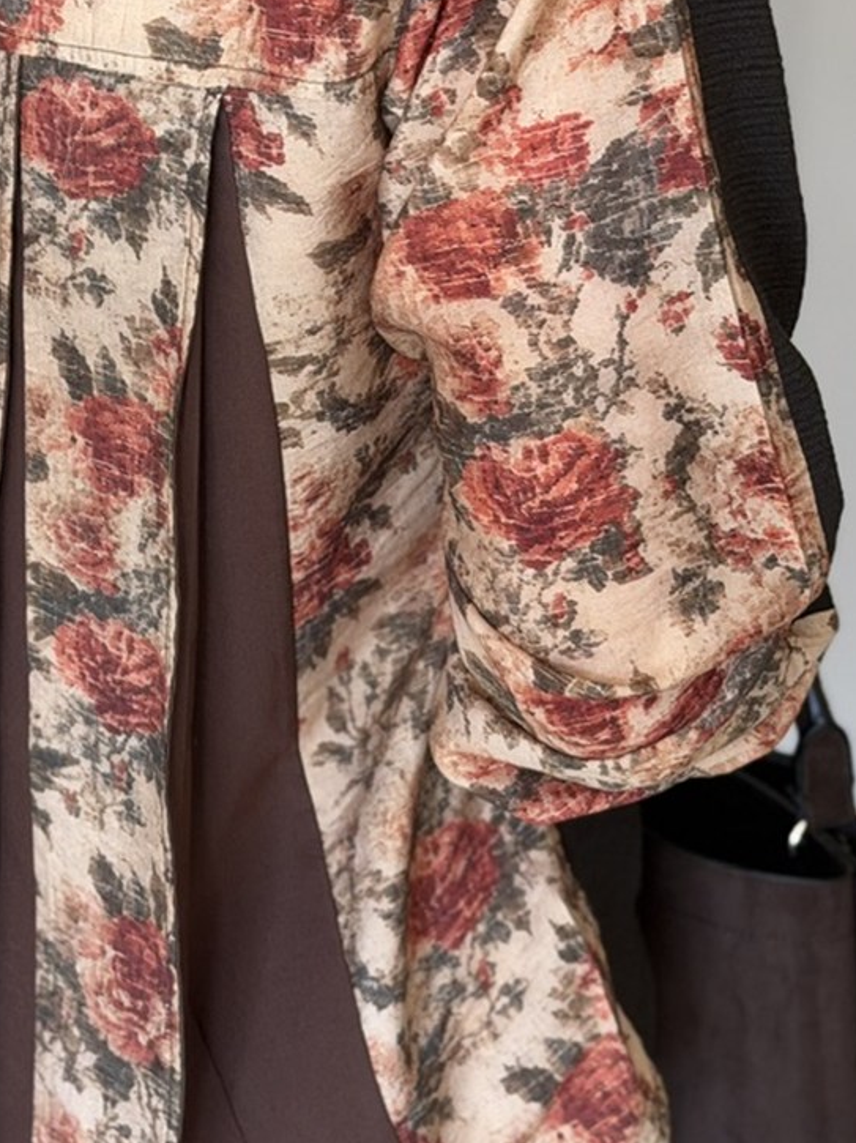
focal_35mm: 106
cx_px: 159
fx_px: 3498
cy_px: 374
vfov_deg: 18.5
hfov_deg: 13.9
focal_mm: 6.76
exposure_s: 1/102
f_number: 1.78
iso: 100
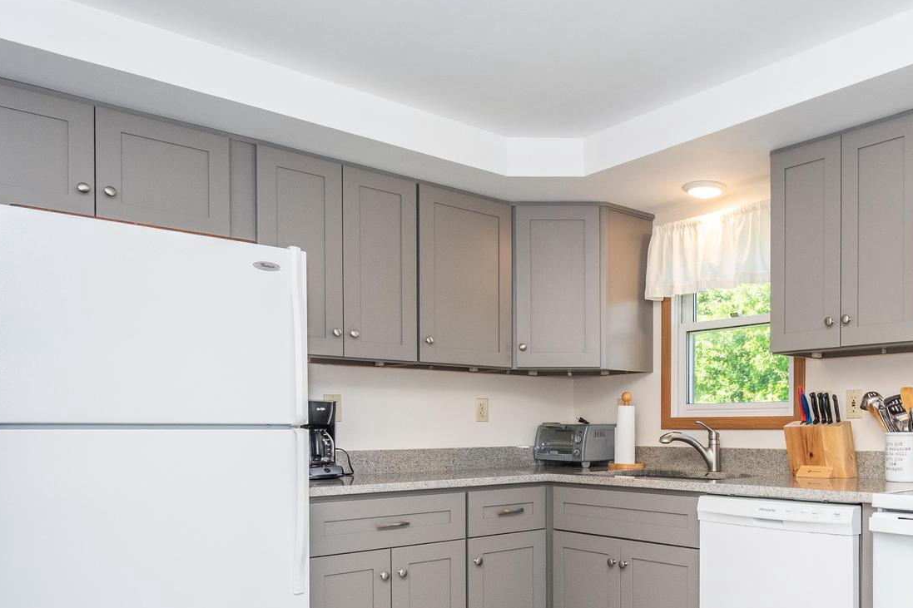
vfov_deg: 43.6
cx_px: 693
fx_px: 710
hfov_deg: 61.5
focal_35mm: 28
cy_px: 509
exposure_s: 1/100
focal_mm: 10
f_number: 5
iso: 500
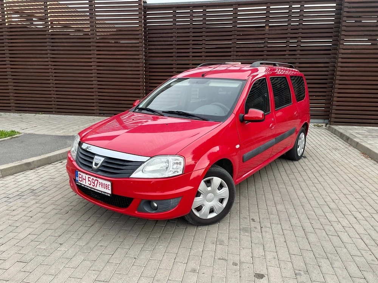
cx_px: 189
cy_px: 142
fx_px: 284
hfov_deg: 67.3
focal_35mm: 26
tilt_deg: -12.1
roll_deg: -0.9
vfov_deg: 53.1
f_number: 1.6
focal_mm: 4.2
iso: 32
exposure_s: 1/369
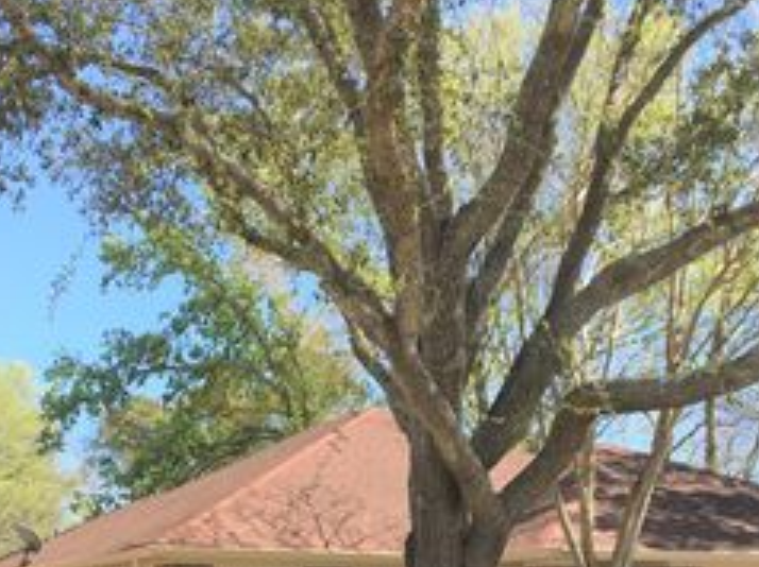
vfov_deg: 23.0
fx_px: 1336
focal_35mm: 61
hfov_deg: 31.6
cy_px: 575
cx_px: 297
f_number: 2.2
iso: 25
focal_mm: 4.15
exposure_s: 1/693
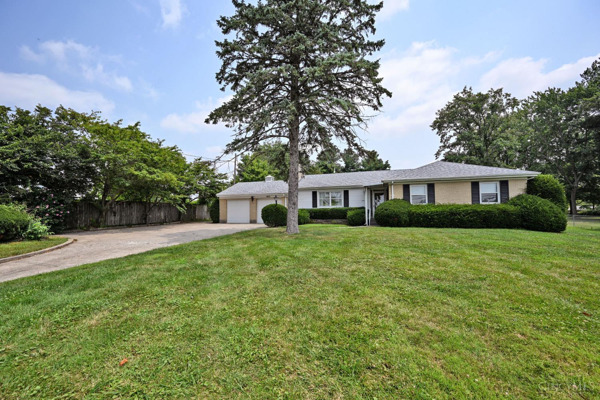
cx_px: 300
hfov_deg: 104.3
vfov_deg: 81.2
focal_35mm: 14
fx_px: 233
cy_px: 200
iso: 100
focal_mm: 14
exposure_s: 1/400
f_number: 7.1
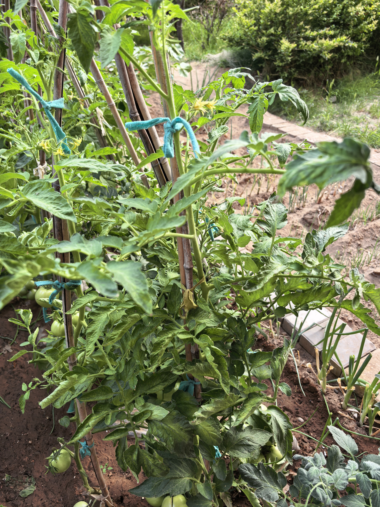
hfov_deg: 56.8
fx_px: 351
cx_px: 190
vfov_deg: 71.6
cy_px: 254
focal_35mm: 24
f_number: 2
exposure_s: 1/100
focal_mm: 6.98
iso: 64
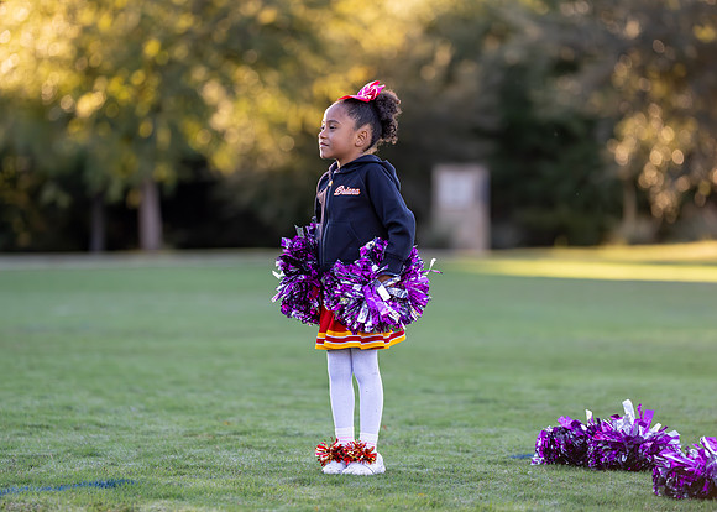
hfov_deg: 10.9
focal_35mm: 185
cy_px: 263
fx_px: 3772
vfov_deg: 7.8
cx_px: 353
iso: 1600
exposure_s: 1/3200
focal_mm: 154
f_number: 2.8
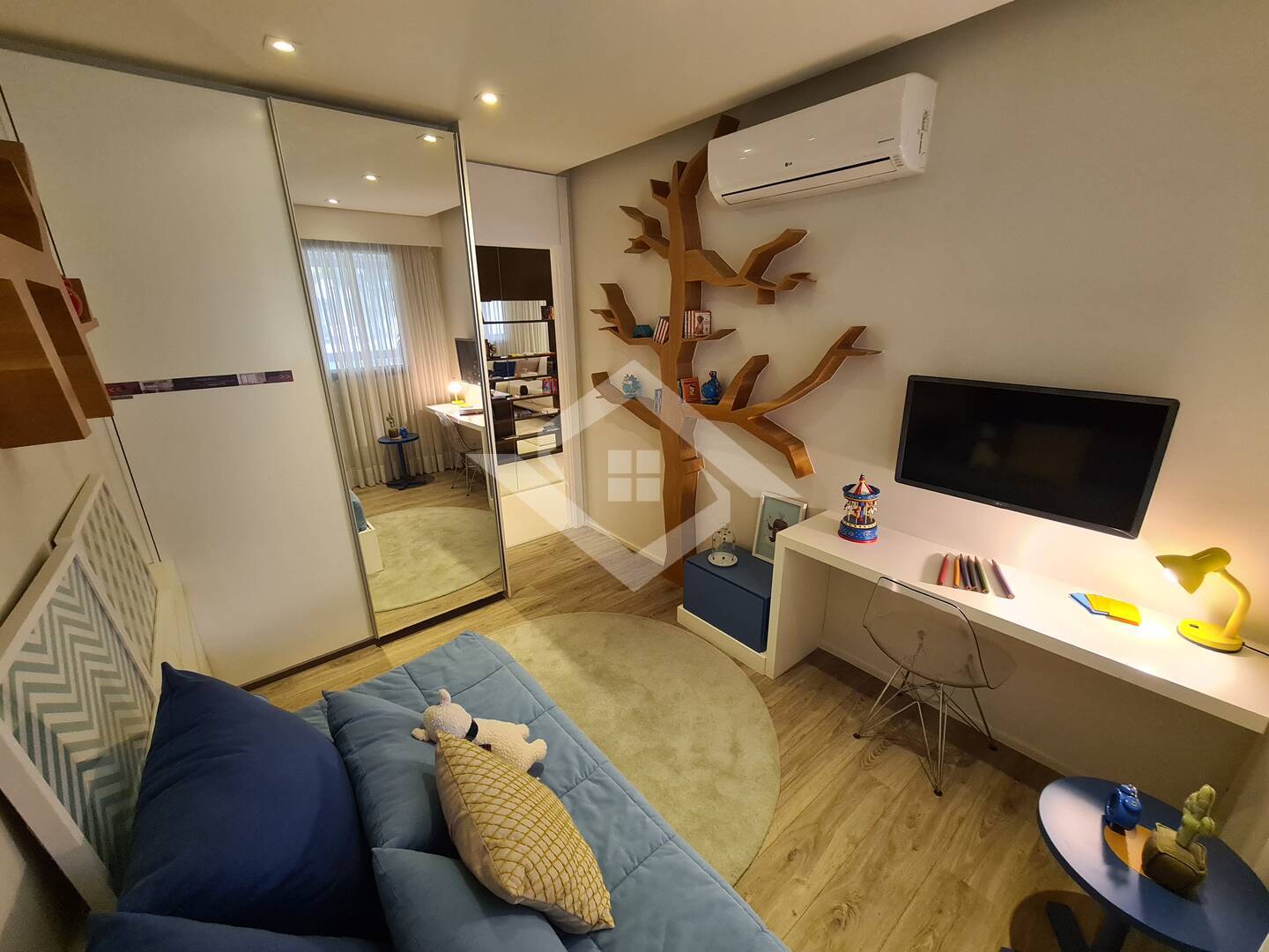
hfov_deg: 106.2
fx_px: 477
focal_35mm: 13
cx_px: 634
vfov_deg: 89.9
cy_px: 476
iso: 400
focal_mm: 2.2
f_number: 2.2
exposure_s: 1/60
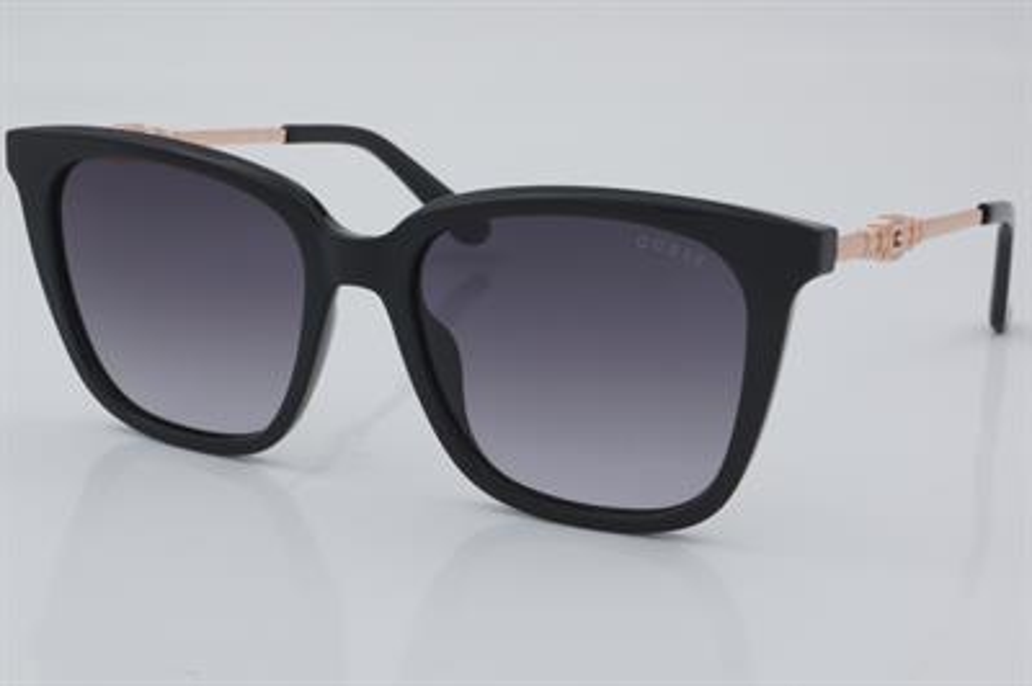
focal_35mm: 82
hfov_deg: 24.6
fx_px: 2363
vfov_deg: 16.5
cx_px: 516
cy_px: 343
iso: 100
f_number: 32
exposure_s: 1/4
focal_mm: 55
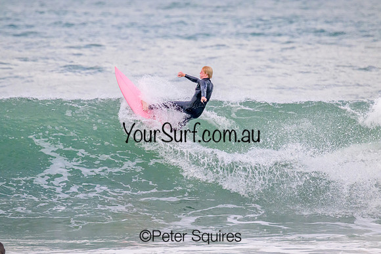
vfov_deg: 1.6
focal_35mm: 835
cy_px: 127
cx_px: 190
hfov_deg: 2.5
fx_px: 8843
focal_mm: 800
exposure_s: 1/2000
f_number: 11
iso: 4500
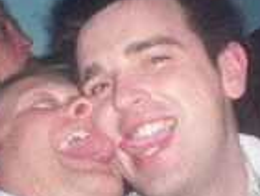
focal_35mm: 108
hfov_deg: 18.2
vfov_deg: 13.7
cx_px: 107
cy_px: 131
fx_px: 812
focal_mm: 4.99
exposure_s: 1/60
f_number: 4.5
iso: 140
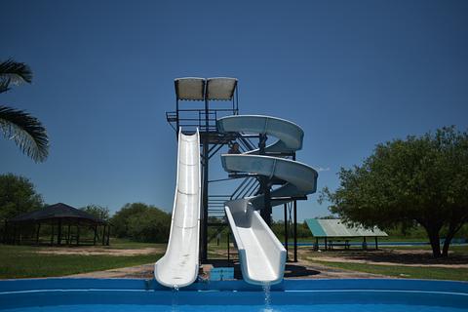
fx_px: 390
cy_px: 156
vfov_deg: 43.6
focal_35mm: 30
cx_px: 234
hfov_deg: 61.9
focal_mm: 20
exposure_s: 1/3200
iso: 100
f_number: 3.5
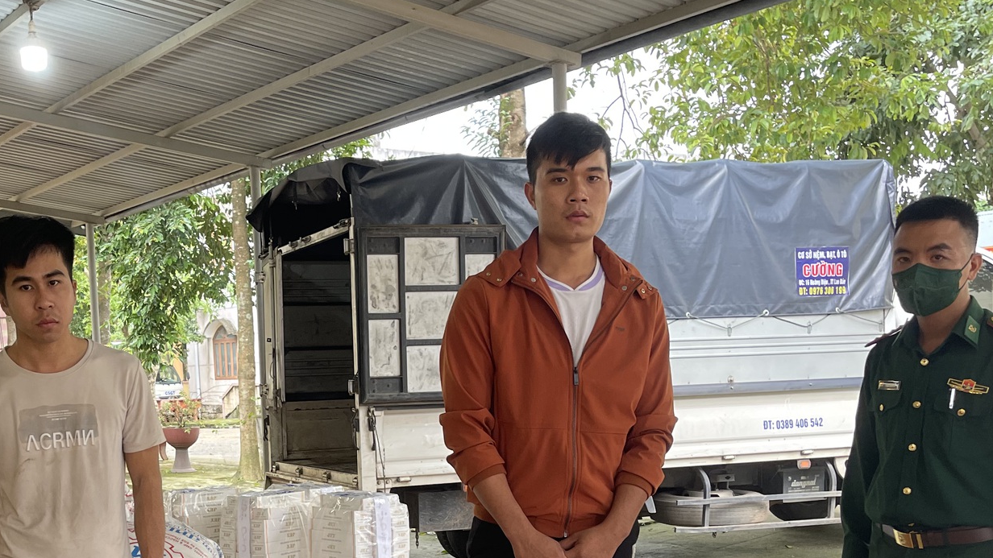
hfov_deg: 43.8
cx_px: 313
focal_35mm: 46
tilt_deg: -5.7
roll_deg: +1.7
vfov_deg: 25.2
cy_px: 496
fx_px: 1211
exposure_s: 1/121
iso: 100
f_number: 1.6
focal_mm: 5.1
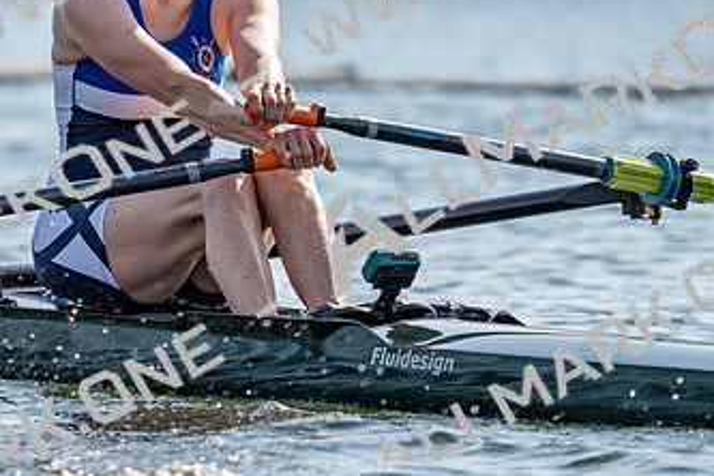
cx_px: 142
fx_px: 12197
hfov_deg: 3.4
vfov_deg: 2.2
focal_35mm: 615
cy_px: 93
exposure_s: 1/1600
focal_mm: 353
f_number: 6.3
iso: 160
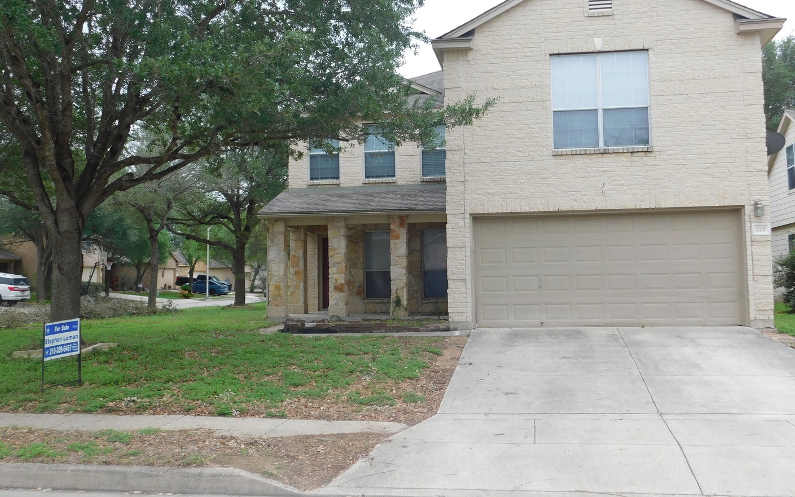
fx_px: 845
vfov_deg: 32.7
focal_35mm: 39
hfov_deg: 50.4
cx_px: 398
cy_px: 213
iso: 125
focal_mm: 6.3
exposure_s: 1/640
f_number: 3.5
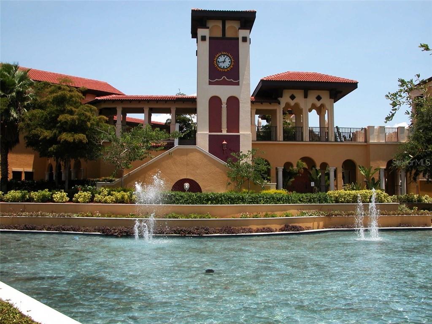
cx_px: 216
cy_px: 162
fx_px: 424
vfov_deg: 41.8
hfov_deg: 54.0
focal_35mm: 34
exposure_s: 1/588
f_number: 5.6
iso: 100
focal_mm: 8.9
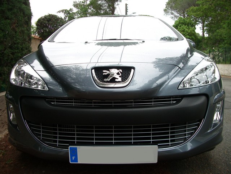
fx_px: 234
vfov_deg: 40.7
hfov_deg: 52.6
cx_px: 116
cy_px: 87
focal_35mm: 35
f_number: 2.6
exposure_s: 1/160
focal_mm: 5.8
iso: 80
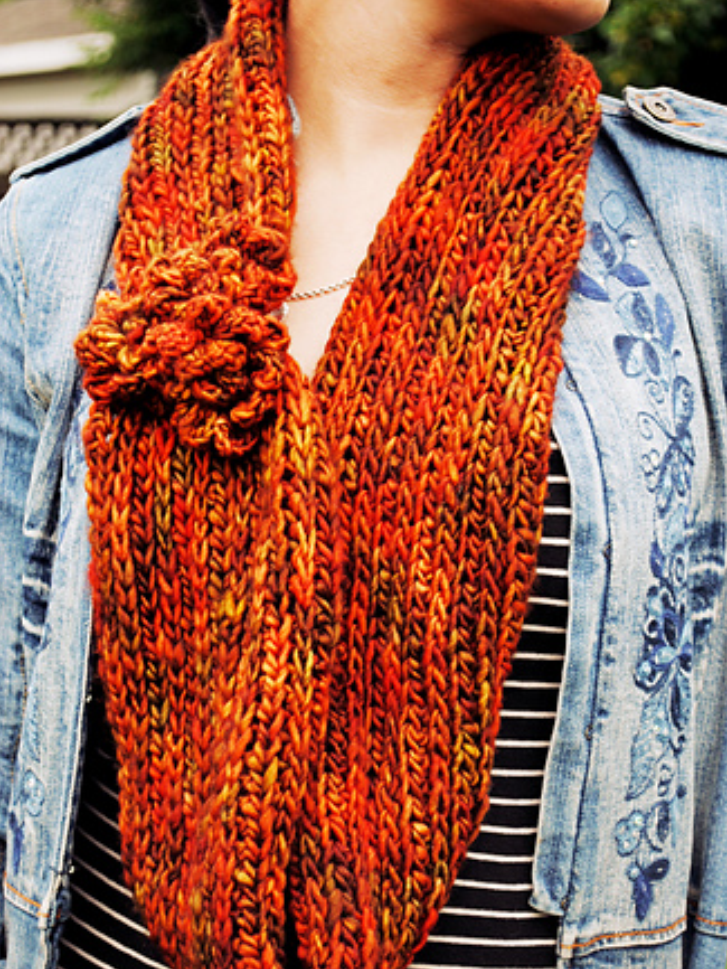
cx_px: 364
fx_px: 2563
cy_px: 517
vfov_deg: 21.4
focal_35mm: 92
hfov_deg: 16.1
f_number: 5.6
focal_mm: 55
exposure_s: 1/125
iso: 160
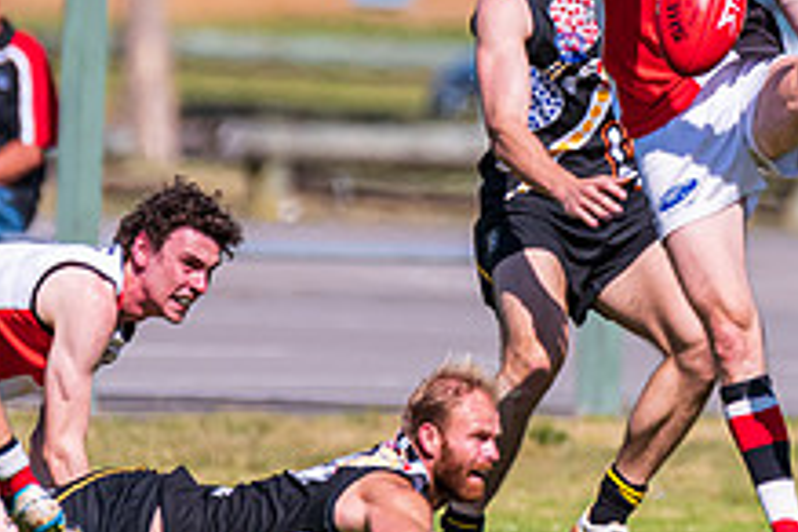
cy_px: 205
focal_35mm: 2071
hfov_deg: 1.0
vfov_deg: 0.7
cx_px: 589
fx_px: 45904
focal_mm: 600
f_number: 6.3
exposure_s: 1/3200
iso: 800
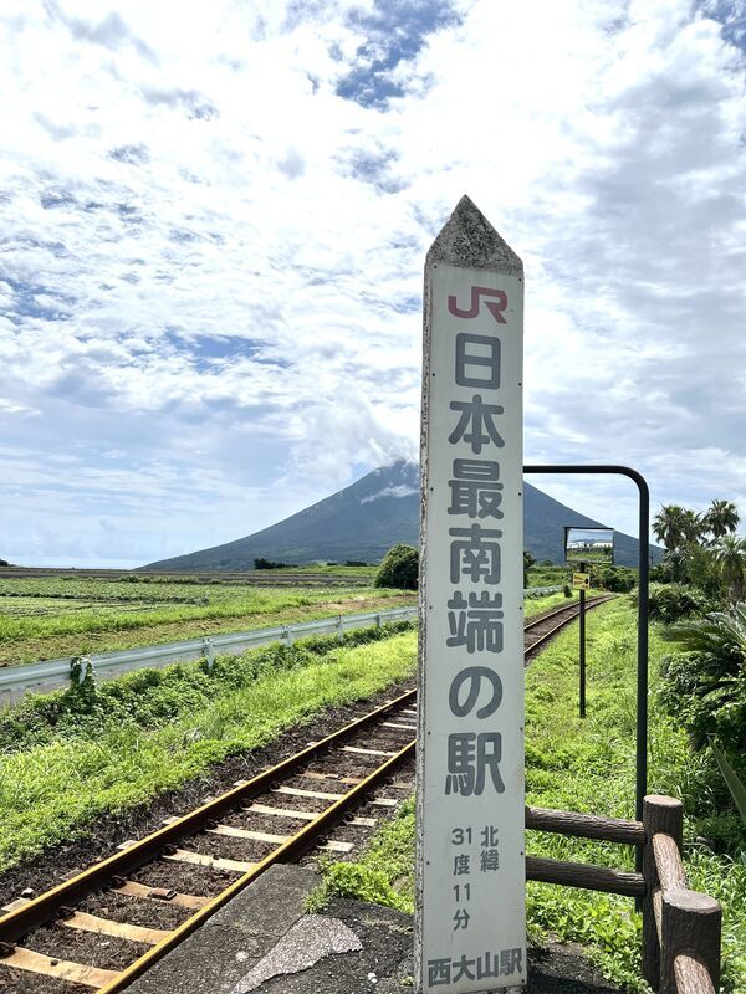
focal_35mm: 26
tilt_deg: +7.1
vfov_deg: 67.3
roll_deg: -2.2
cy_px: 497
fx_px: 747
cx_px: 373
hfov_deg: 53.1
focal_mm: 5.7
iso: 50
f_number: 1.5
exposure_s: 1/16393
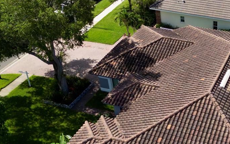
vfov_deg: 21.9
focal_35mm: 59
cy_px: 53
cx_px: 215
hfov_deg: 32.5
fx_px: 370
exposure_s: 1/100
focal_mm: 6.72
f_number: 1.7
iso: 100
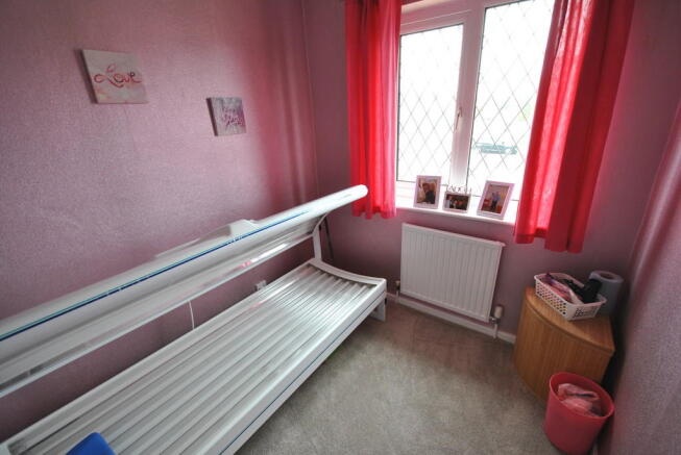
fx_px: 284
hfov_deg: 100.3
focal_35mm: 15
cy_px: 228
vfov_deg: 77.5
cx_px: 340
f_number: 4
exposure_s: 1/30
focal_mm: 10
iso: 320
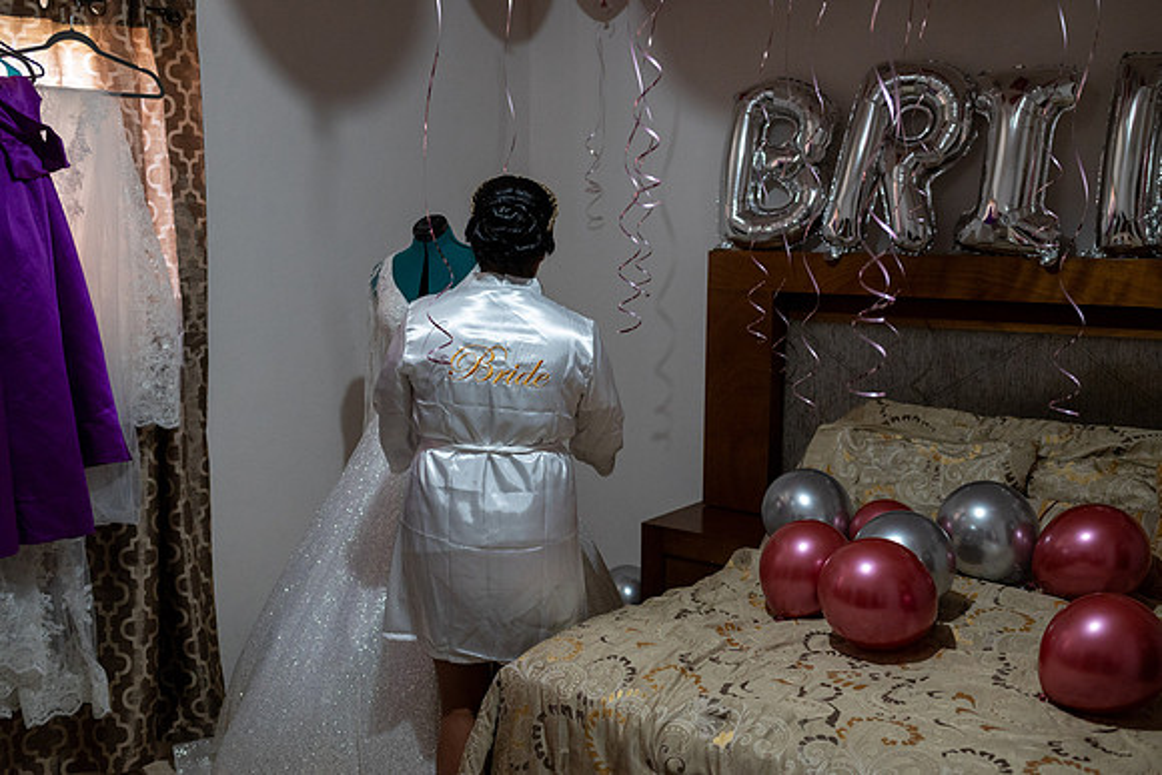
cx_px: 581
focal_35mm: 35
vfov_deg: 37.9
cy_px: 388
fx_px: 1130
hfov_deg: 54.4
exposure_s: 1/125
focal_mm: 35
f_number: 3.5
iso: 1600
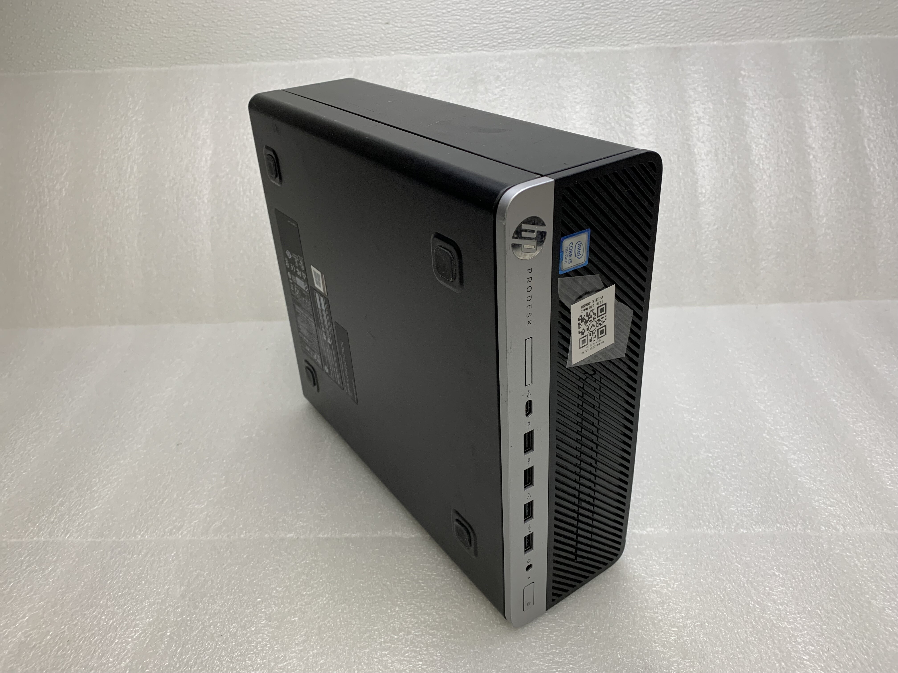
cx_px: 449
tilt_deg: -30.6
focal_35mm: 26
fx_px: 674
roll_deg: +2.2
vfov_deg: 53.1
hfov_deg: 67.3
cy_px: 336
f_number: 1.8
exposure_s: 1/120
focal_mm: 4.25
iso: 80
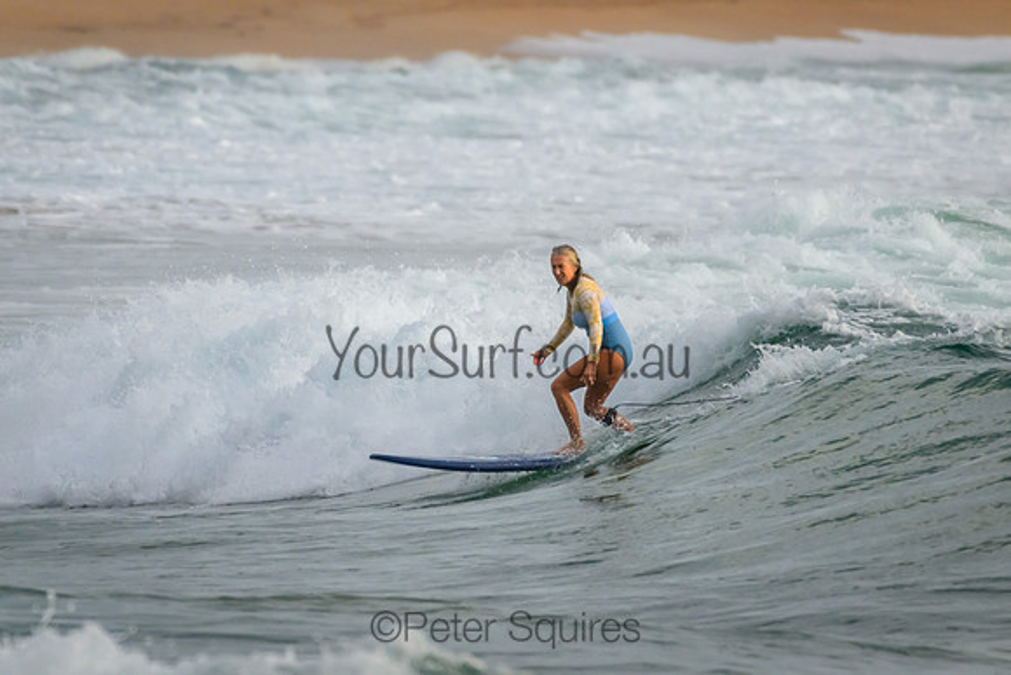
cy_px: 338
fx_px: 28089
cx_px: 506
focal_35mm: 1000
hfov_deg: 2.1
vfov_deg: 1.4
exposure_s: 1/4000
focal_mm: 1000
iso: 2800
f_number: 11
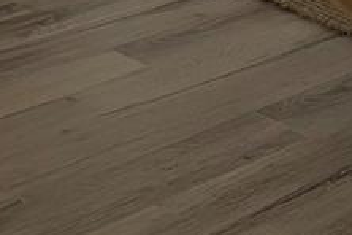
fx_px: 1124
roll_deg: +0.9
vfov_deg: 10.7
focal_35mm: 115
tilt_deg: -8.3
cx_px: 799
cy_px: -262
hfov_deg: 13.7
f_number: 1.78
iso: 80
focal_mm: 6.76
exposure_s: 1/356
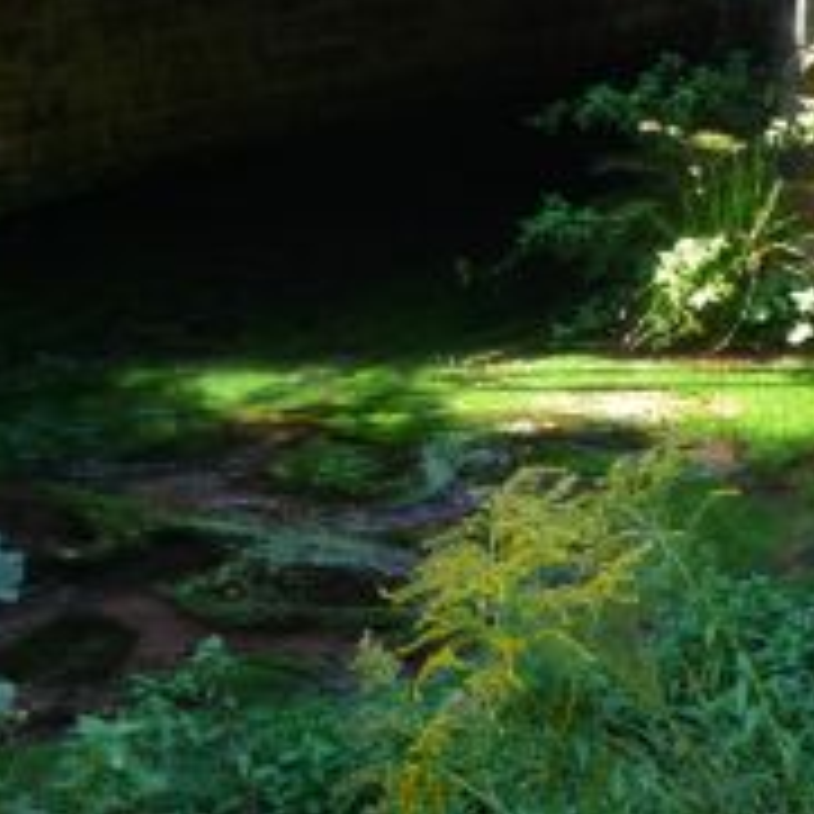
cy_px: 9
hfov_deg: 23.0
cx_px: 535
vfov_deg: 22.2
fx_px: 1995
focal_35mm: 75
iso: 100
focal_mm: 5.2
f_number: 3.3
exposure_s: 1/60
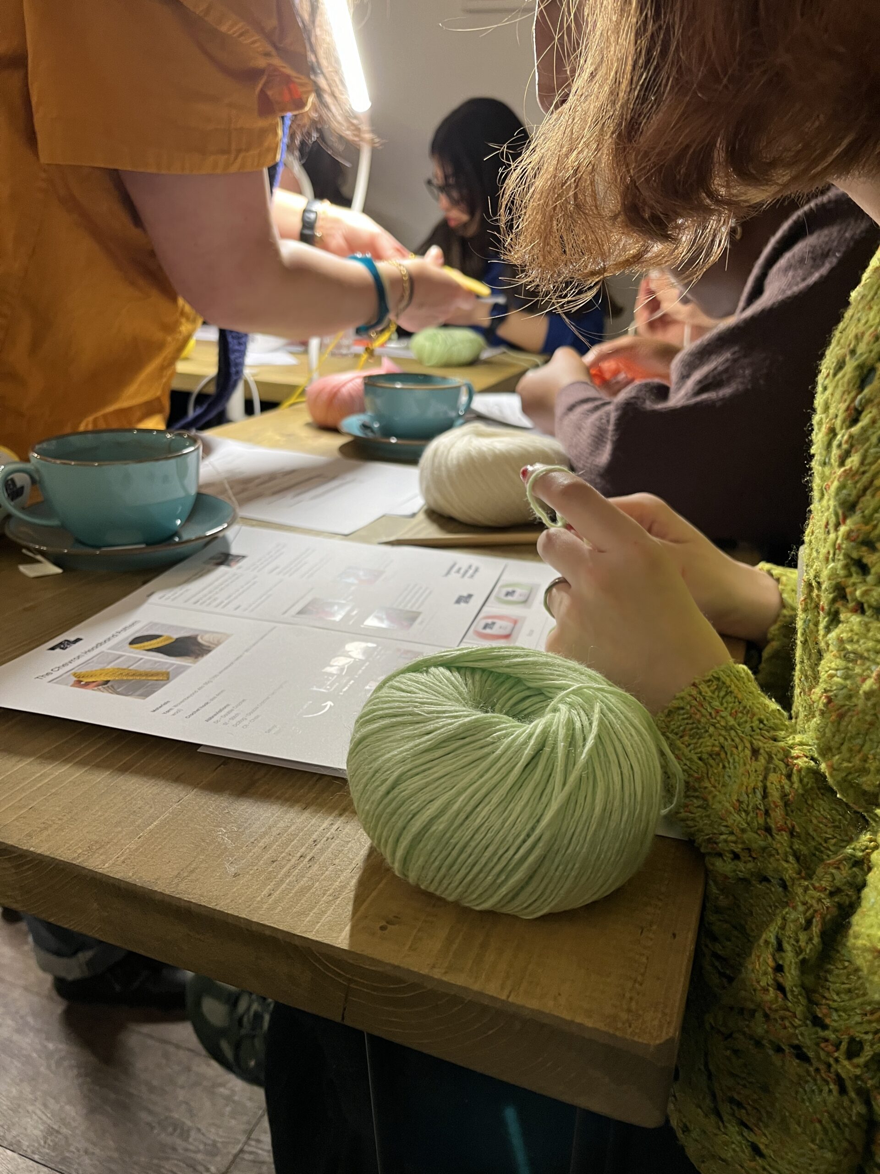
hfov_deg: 53.1
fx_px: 881
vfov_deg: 67.3
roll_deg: -1.9
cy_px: 587
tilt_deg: -22.2
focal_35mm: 26
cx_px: 440
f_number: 1.6
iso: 160
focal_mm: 5.1
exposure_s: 1/50
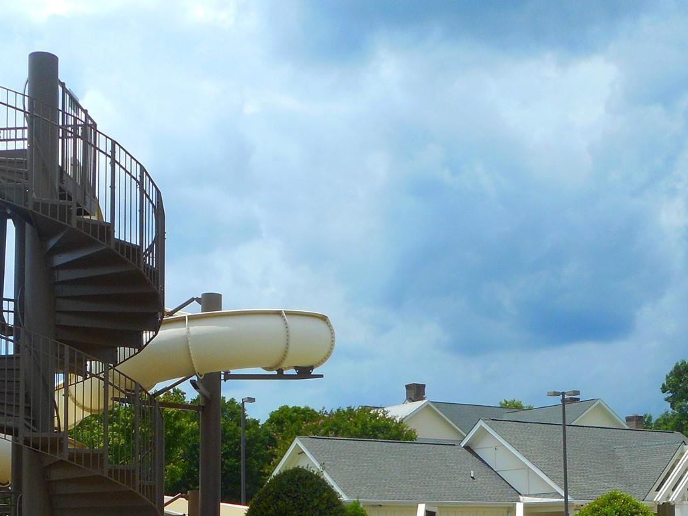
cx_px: 326
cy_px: 462
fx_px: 994
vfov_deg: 28.0
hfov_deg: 38.2
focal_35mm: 50
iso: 80
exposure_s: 1/1000
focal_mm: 4.5
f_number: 3.7
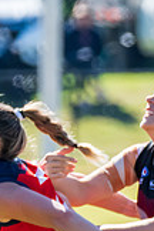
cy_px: 235
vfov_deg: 1.1
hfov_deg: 0.7
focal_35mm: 1921
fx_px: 12325
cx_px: 136
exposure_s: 1/2000
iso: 800
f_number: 6
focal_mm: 400
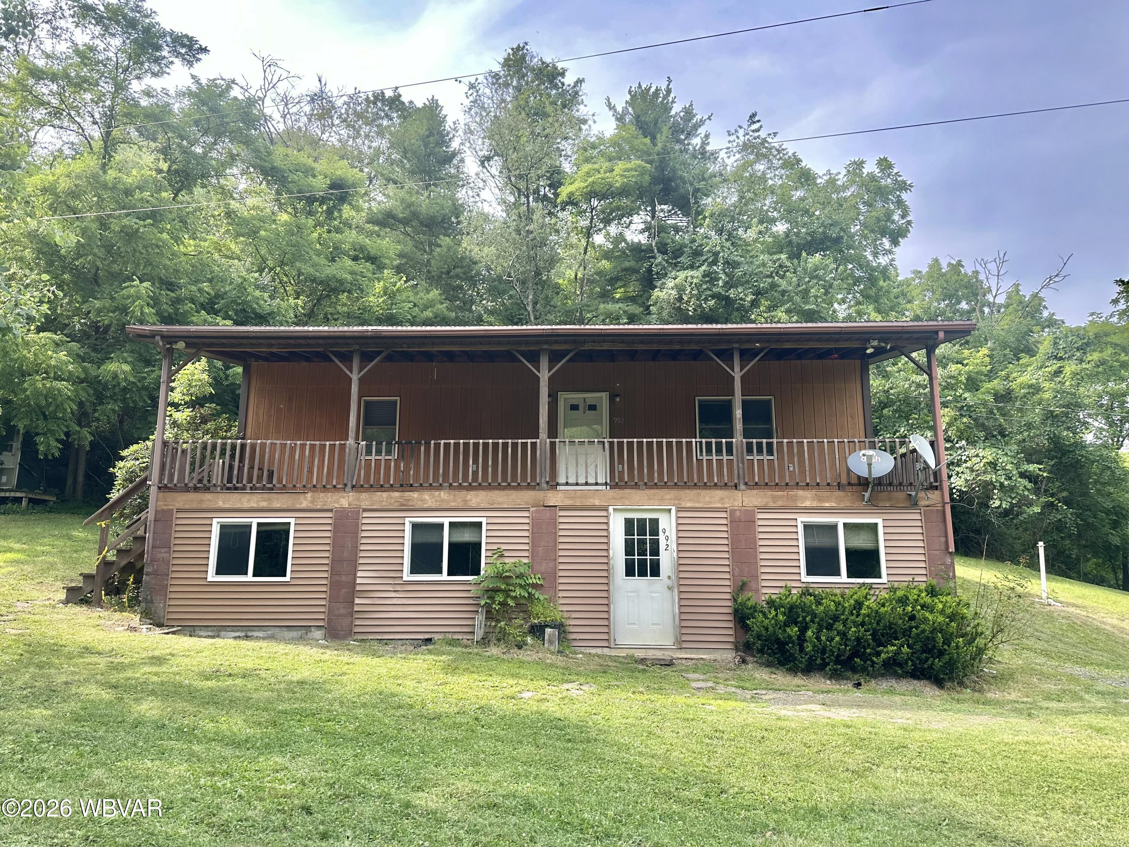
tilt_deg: +11.3
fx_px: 783
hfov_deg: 71.6
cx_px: 564
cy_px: 424
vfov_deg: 56.8
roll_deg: -0.5
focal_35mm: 24
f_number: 1.78
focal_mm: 6.86
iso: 80
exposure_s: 1/704
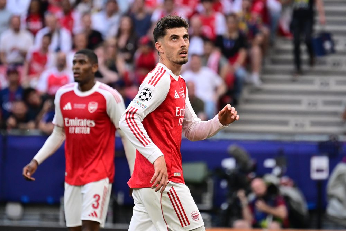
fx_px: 3847
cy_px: 116
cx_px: 173
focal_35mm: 400
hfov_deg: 5.2
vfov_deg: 3.4
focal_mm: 400
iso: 2000
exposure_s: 1/1000
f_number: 5.6
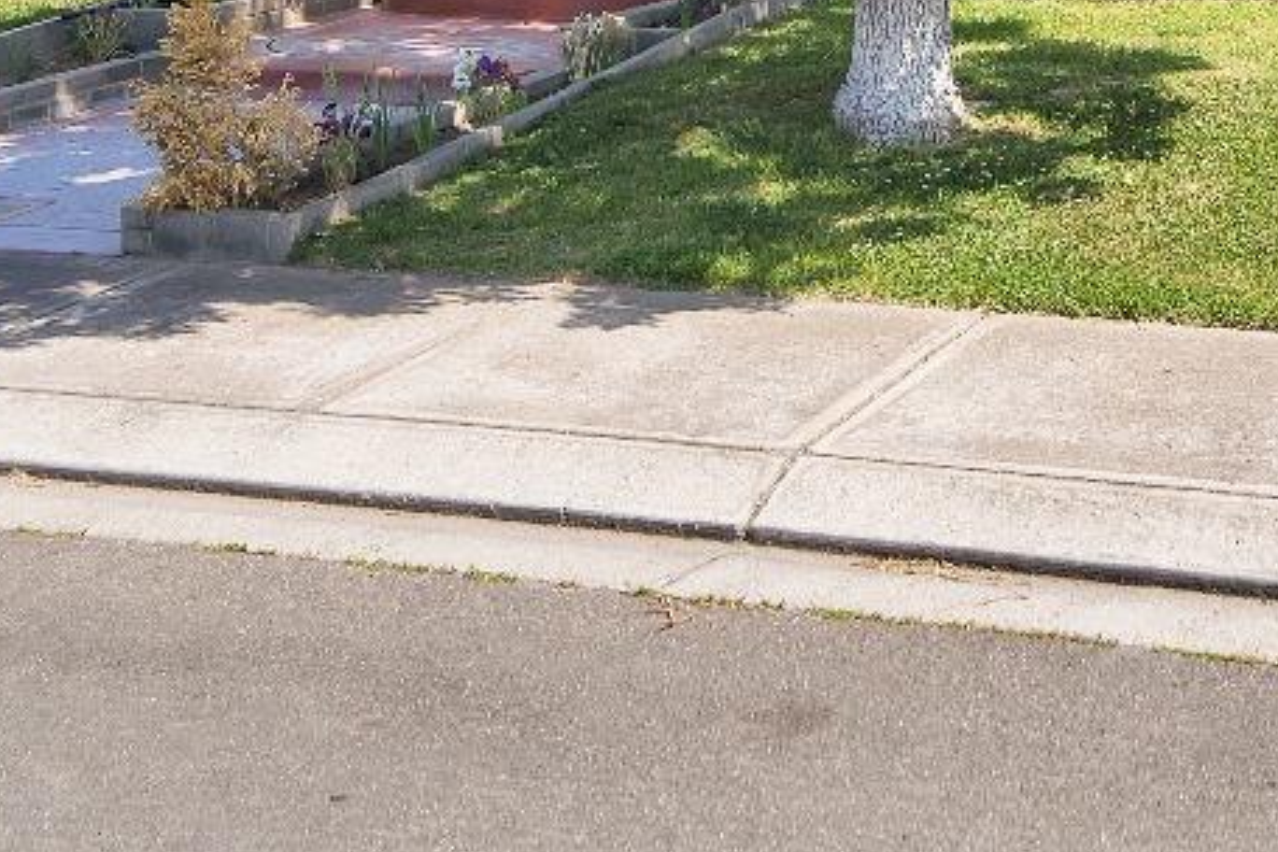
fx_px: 2804
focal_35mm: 79
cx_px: 900
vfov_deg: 15.8
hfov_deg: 25.5
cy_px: -457
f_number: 9
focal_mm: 24
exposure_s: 1/125
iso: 100
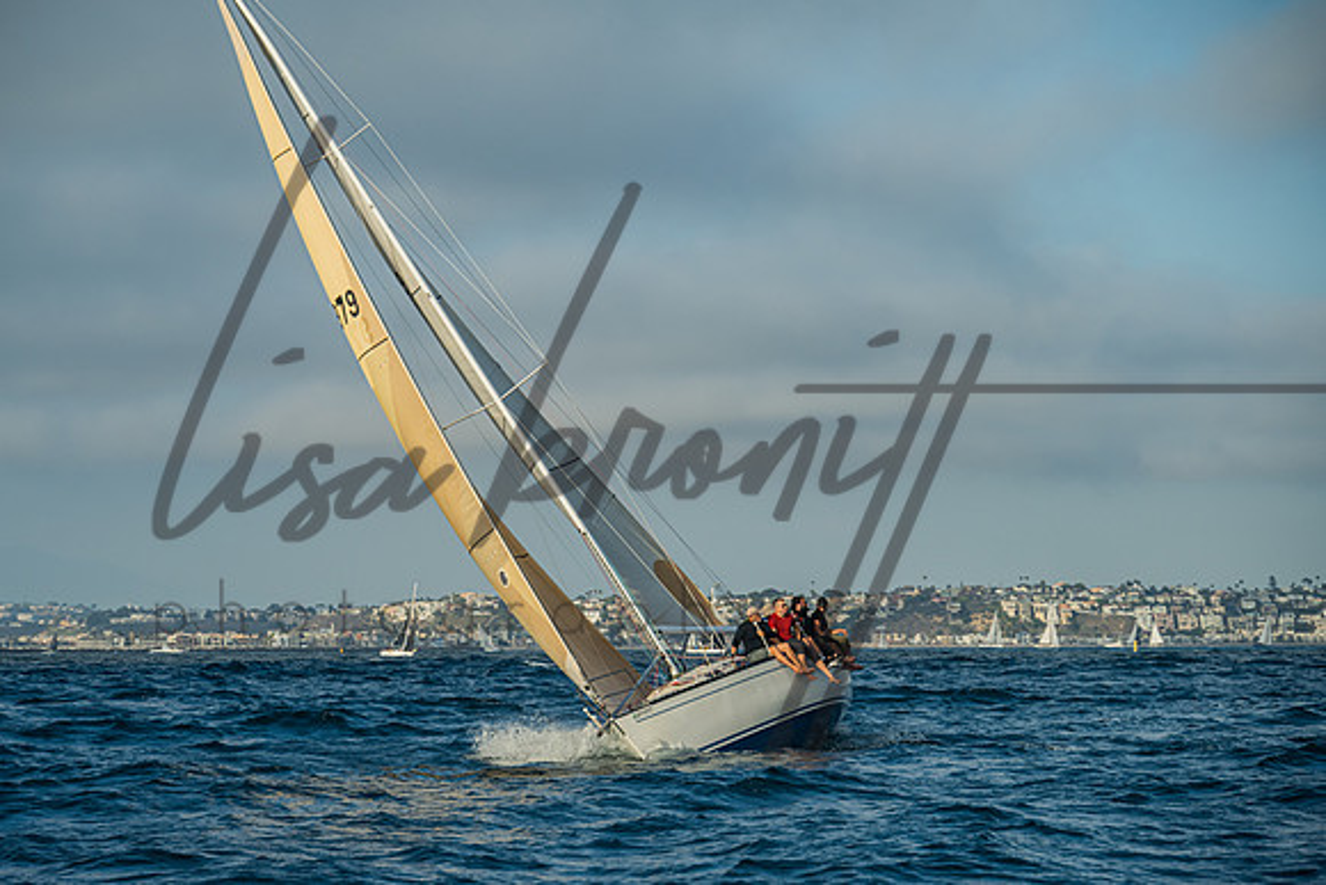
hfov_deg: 13.1
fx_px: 5781
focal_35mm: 157
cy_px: 486
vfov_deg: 8.8
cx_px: 613
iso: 250
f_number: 6.3
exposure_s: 1/800
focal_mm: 140
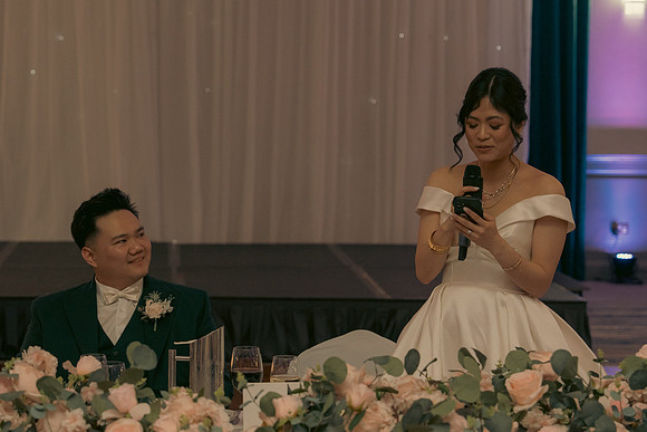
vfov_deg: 13.0
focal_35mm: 105
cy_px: 216
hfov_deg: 19.5
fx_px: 1887
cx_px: 324
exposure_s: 1/160
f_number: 3.5
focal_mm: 70
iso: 2500
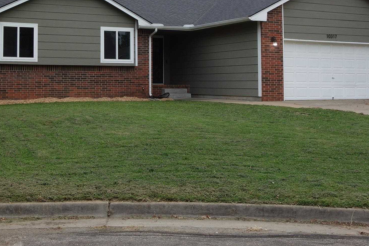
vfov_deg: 25.5
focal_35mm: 52
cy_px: 49
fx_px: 533
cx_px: 132
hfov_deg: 37.9
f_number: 5.6
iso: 125
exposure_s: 1/100
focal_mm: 10.4
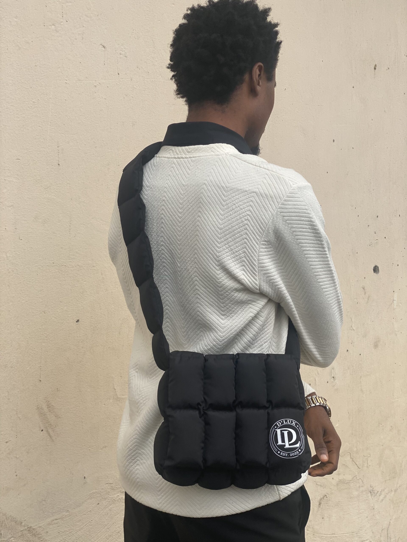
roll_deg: -0.1
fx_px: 815
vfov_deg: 36.8
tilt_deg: -4.6
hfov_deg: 28.0
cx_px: 204
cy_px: 271
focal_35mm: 52
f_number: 2
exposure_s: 1/1065
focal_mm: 6
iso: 20
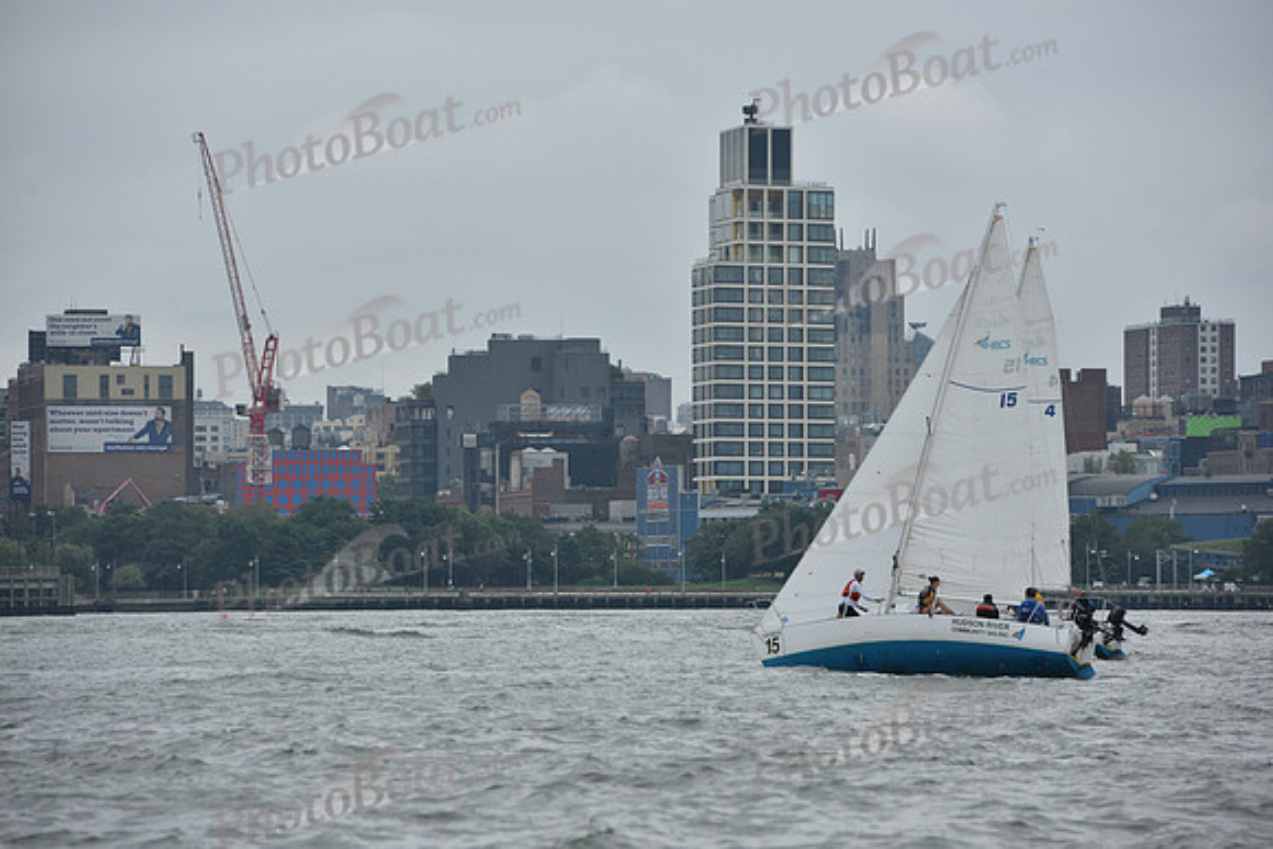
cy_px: 424
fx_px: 7074
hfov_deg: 10.3
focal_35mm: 200
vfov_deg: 6.9
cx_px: 636
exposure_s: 1/800
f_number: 7.1
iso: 400
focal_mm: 200
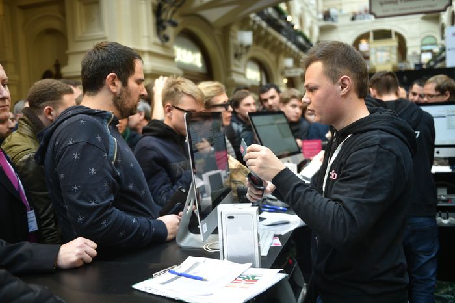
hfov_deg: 54.5
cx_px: 228
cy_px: 152
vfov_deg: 37.8
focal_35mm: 35
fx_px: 442
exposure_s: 1/400
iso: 500
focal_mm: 35
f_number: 2.8
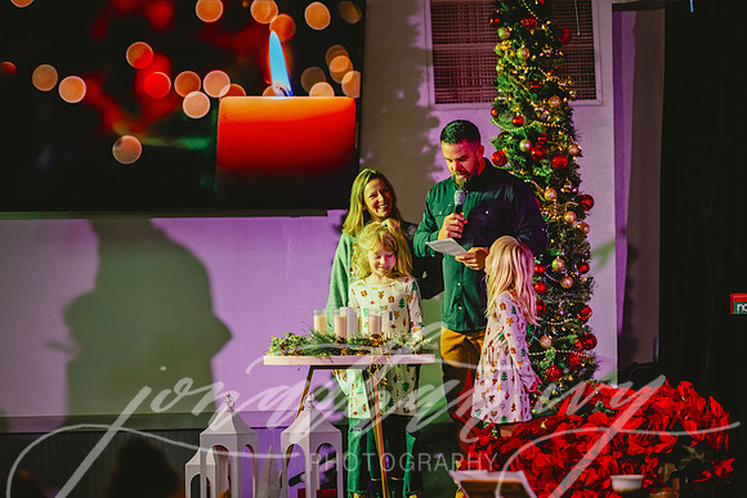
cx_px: 374
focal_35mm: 200
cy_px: 249
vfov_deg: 6.9
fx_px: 4151
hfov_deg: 10.3
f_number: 2.8
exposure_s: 1/250
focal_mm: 200
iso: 1250
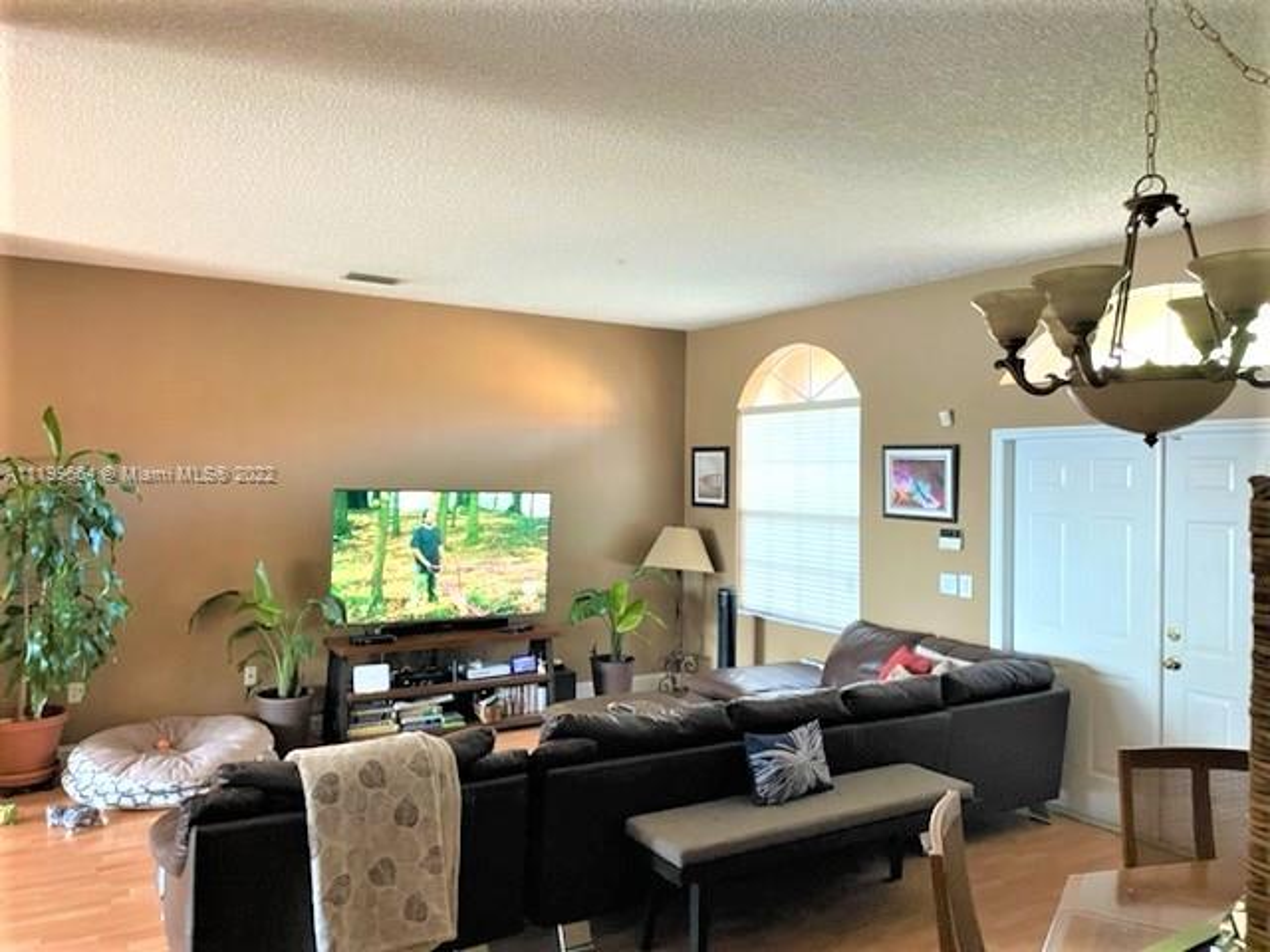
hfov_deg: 67.3
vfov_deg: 53.1
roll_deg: -0.1
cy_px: 476
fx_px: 954
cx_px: 635
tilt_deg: +0.3
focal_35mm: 26
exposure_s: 1/40
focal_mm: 4.2
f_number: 1.6
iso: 400
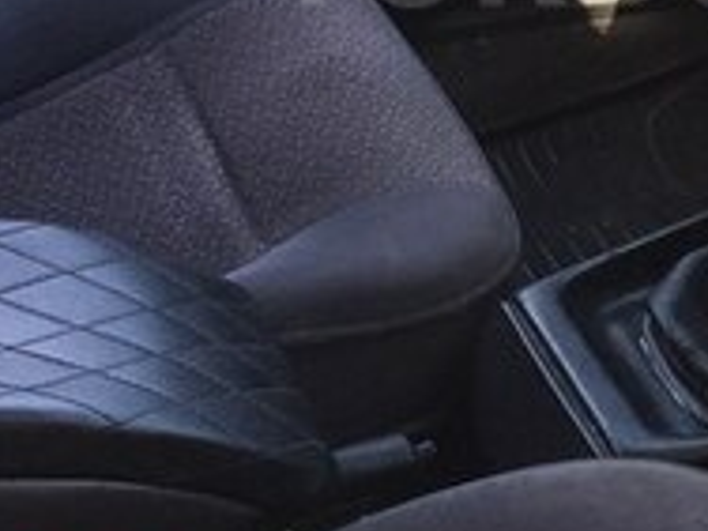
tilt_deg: -26.4
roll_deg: -2.0
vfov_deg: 14.2
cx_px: 655
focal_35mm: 102
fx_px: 2086
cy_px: -51
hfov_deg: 18.9
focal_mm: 4.15
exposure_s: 1/100
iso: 25
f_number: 2.2
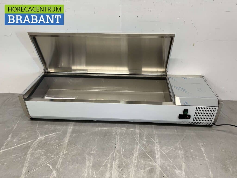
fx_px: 178
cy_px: 89
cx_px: 118
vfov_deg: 53.1
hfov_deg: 67.3
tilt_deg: -31.1
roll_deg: +0.8
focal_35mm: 26
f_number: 1.5
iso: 100
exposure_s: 1/50
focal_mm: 5.7
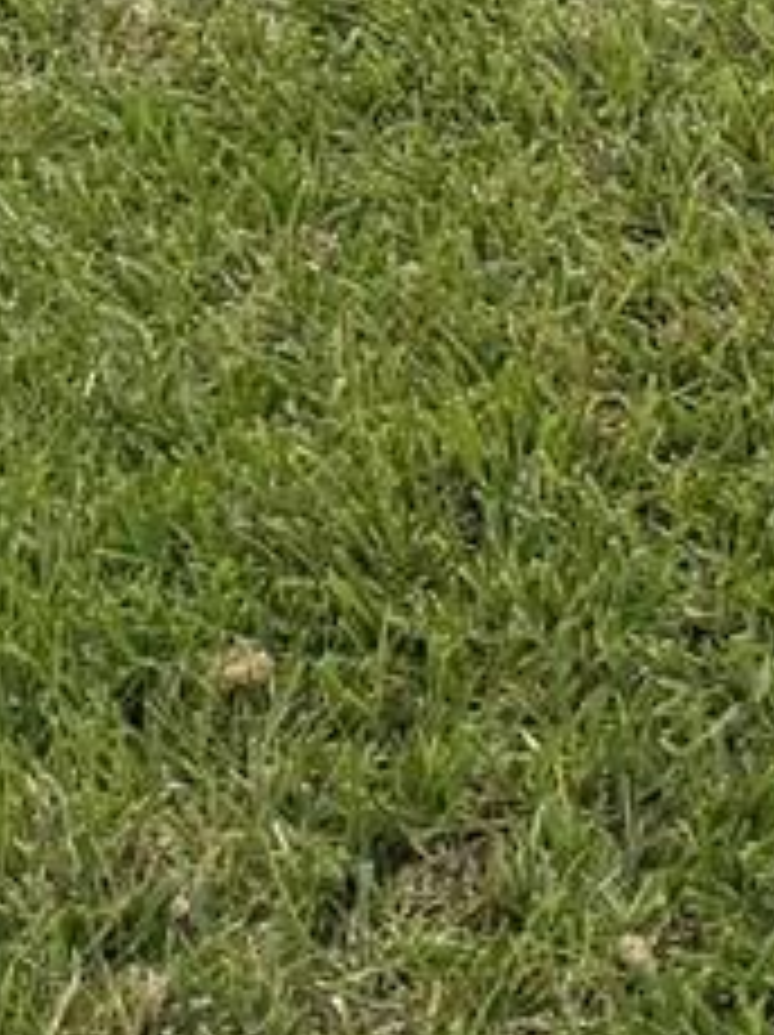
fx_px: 4988
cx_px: 3146
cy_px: -1134
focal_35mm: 167
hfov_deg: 6.8
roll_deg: -0.2
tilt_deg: -7.4
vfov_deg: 10.7
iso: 100
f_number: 1.78
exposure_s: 1/4975
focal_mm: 6.76
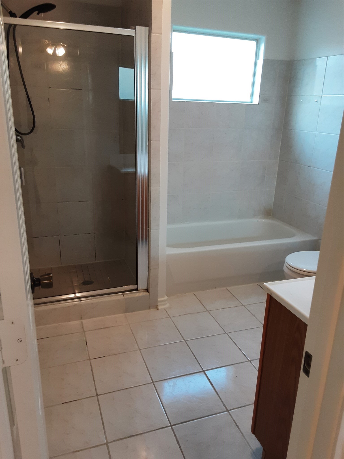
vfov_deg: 65.3
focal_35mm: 27
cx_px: 172
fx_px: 358
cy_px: 230
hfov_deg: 51.4
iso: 80
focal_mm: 2.91
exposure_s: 1/40
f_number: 1.9
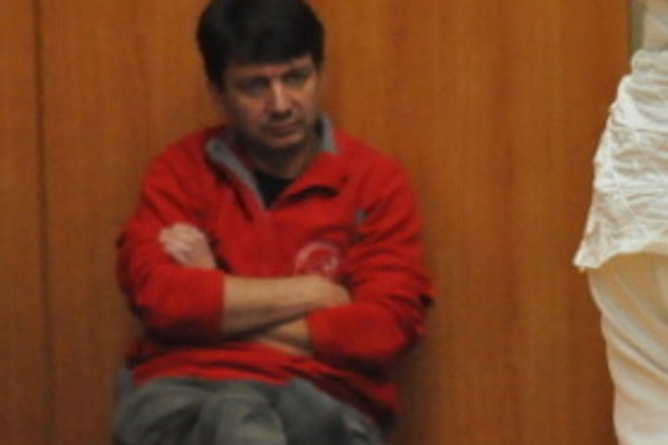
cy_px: 120
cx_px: 1015
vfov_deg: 3.7
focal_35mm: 376
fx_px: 6976
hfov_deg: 5.4
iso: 2500
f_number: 2.8
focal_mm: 70
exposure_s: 1/320
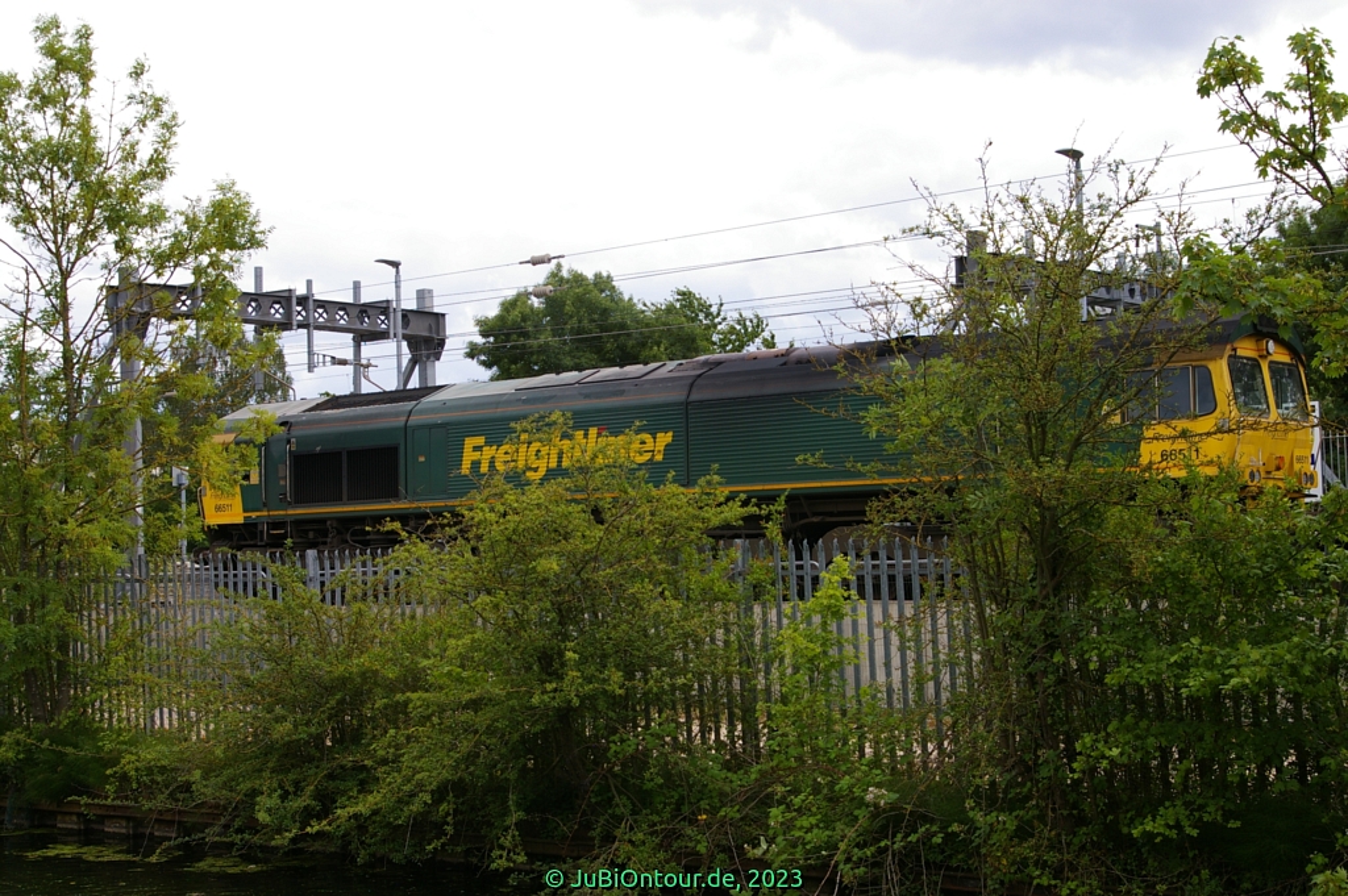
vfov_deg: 23.7
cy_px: 448
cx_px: 674
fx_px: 2133
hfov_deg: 35.1
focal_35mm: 57
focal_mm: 38
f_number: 9.5
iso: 200
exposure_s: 1/250
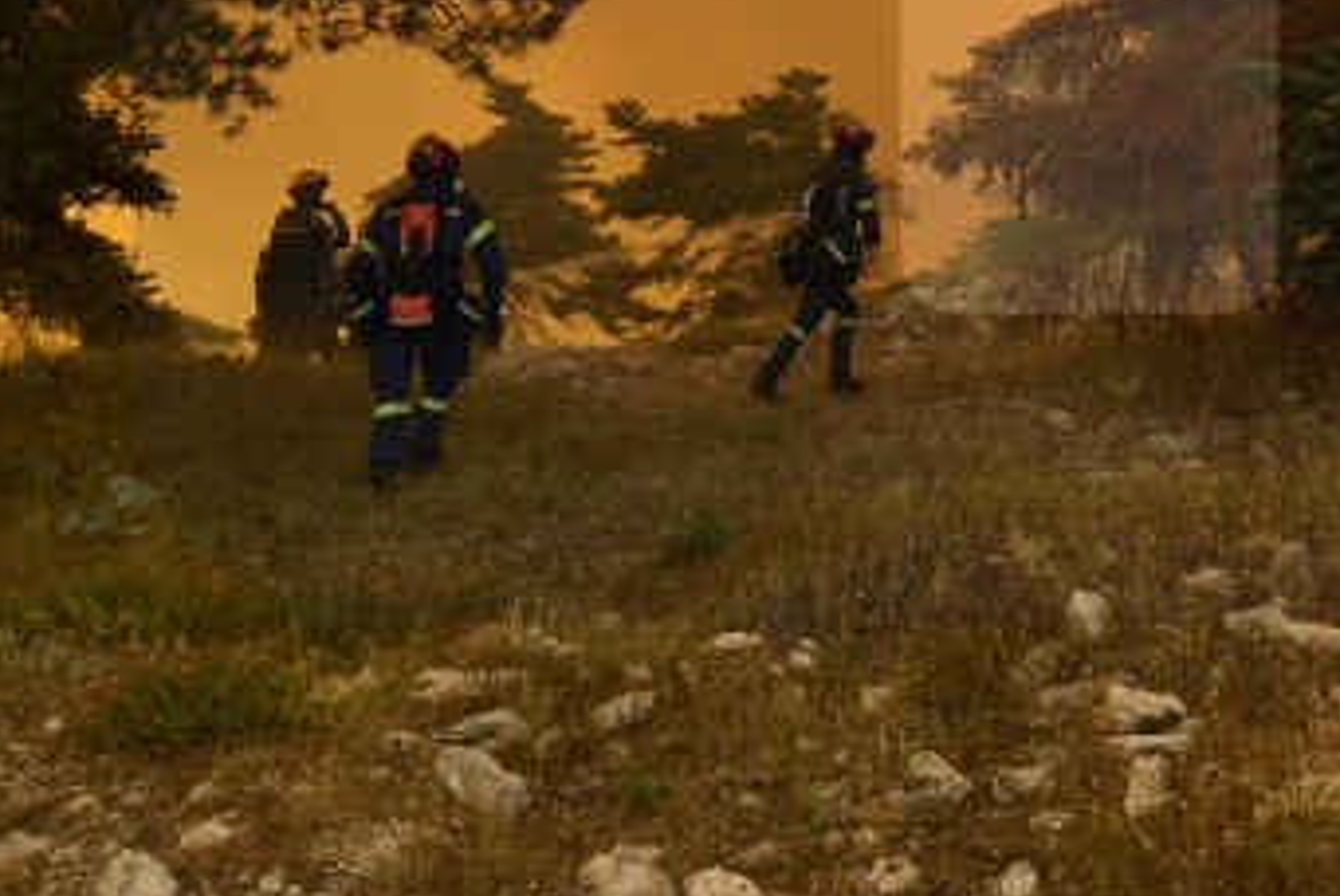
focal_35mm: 72
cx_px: 1092
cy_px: -324
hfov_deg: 27.4
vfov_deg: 17.6
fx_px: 2682
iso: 100
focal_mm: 24
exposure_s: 1/125
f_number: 5
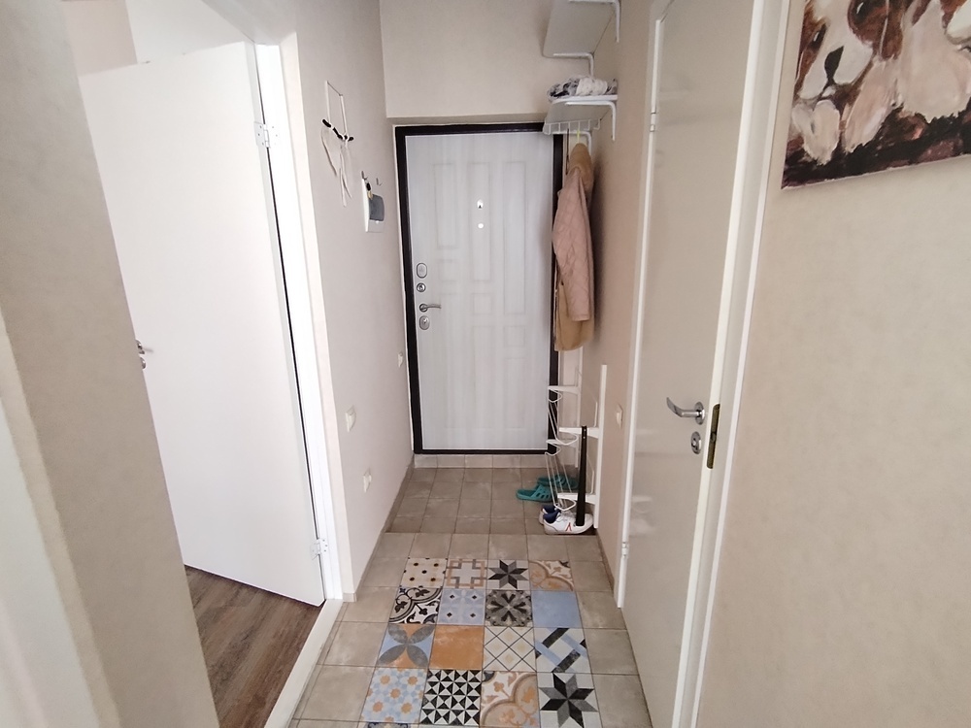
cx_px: 486
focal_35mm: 16
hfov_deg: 94.5
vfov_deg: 78.1
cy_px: 364
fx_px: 449
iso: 387
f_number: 2.2
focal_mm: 1.42
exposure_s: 1/33.3
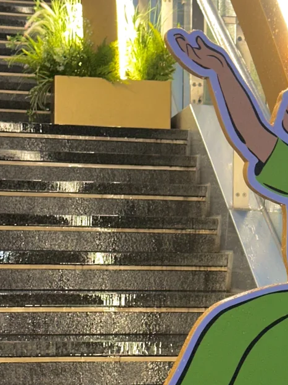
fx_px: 1232
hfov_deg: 13.1
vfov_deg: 17.7
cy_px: 257
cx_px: 299
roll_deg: -1.0
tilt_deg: -0.2
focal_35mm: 111
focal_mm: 6.86
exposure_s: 1/17
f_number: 1.78
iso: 80
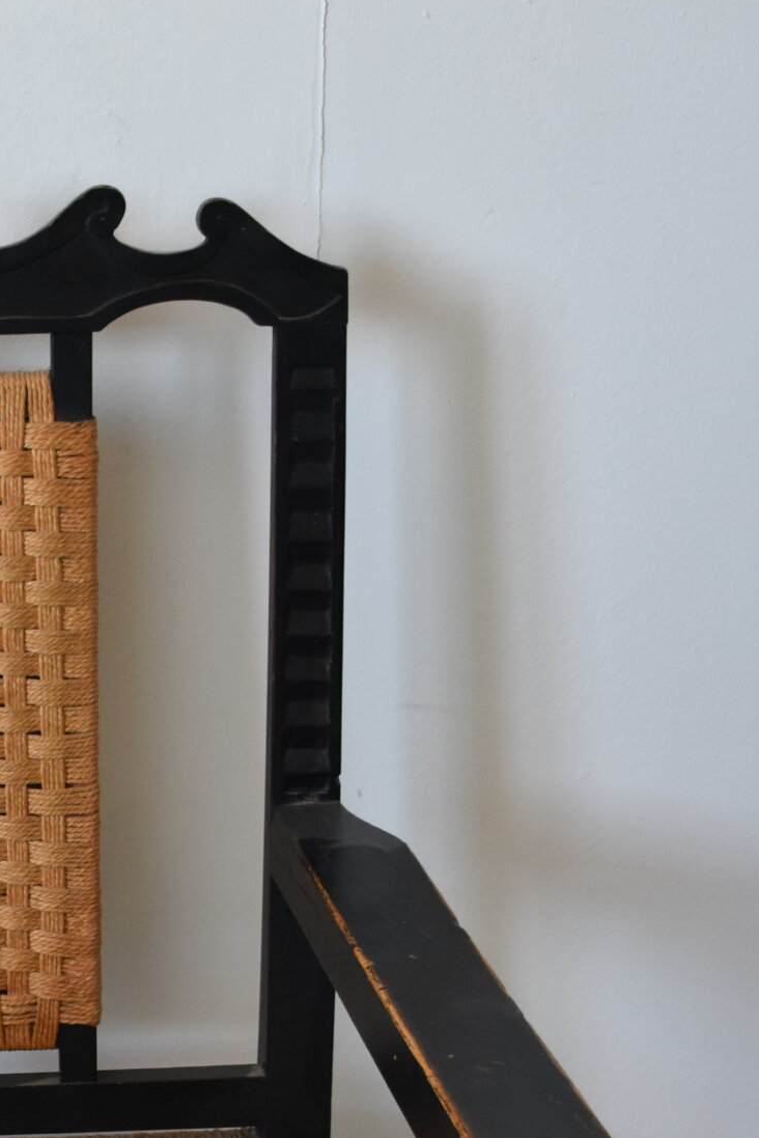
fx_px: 2212
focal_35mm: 70
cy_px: 987
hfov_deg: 18.8
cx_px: -62
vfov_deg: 27.9
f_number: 4
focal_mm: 20
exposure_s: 1/60
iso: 800
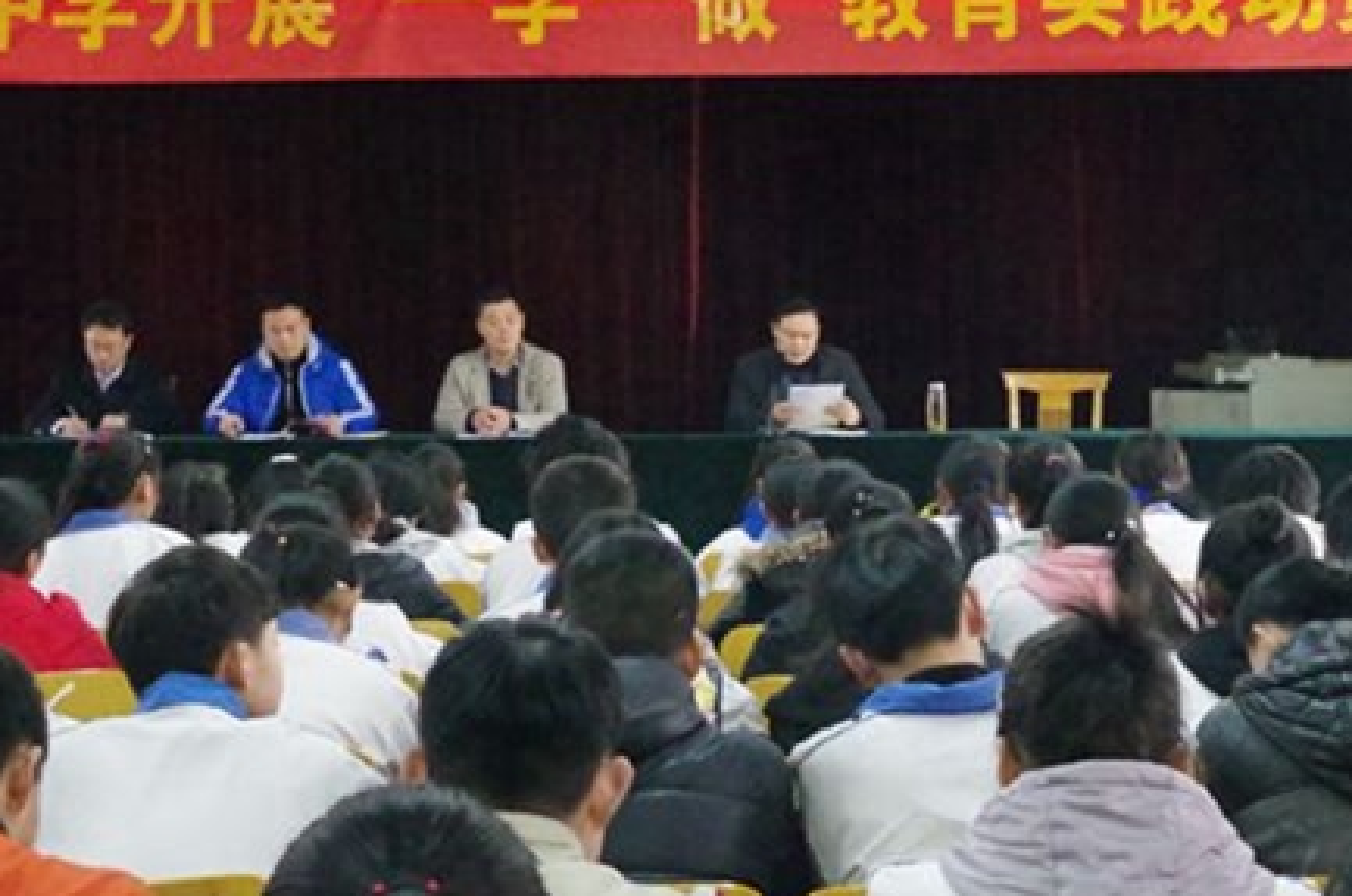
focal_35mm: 72
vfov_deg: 18.8
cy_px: 289
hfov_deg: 28.1
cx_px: 612
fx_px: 2699
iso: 12800
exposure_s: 1/50
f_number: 9
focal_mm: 35
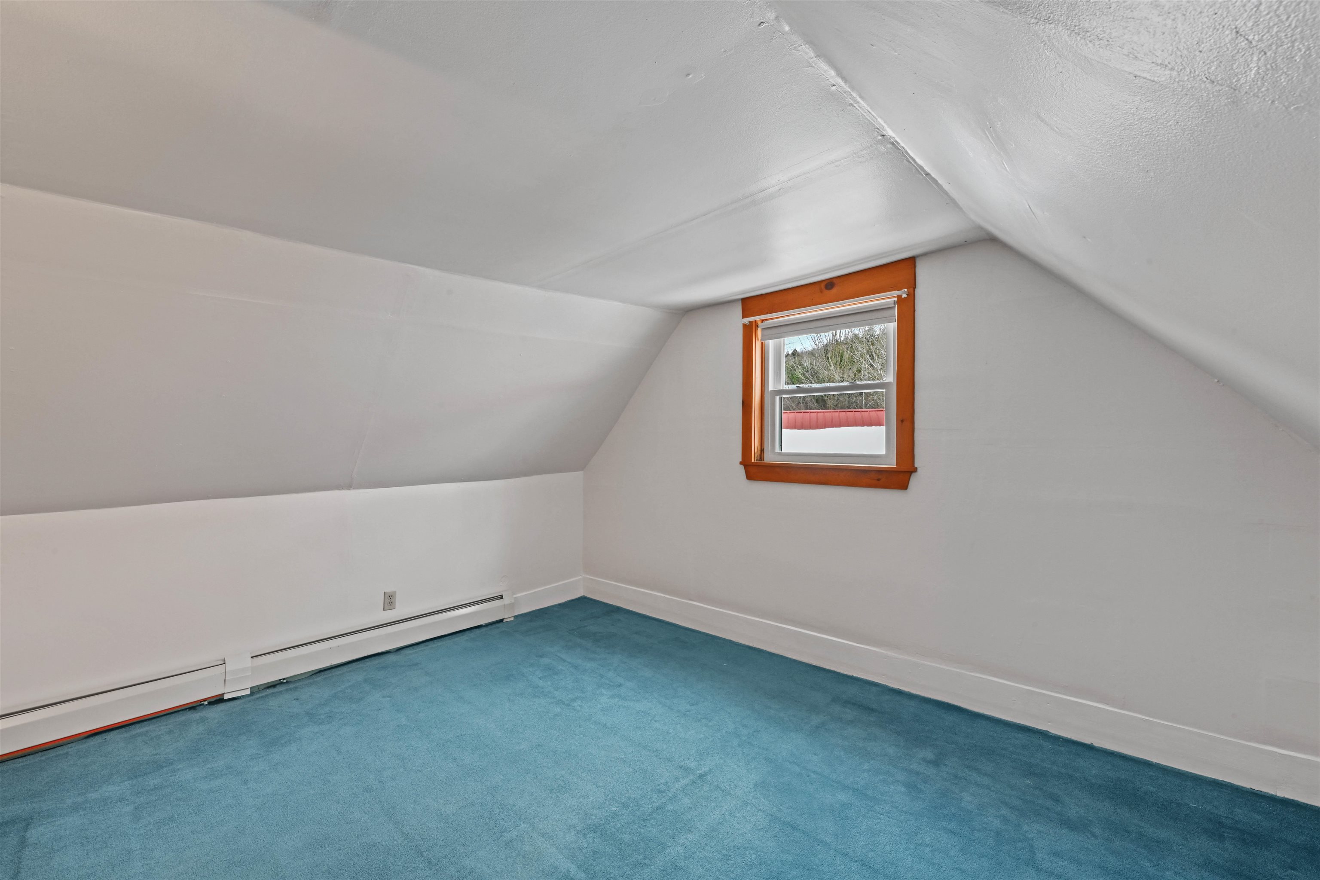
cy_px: 440
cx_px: 660
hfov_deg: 104.3
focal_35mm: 14
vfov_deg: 81.2
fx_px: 513
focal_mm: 14
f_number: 14
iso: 800
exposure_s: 3
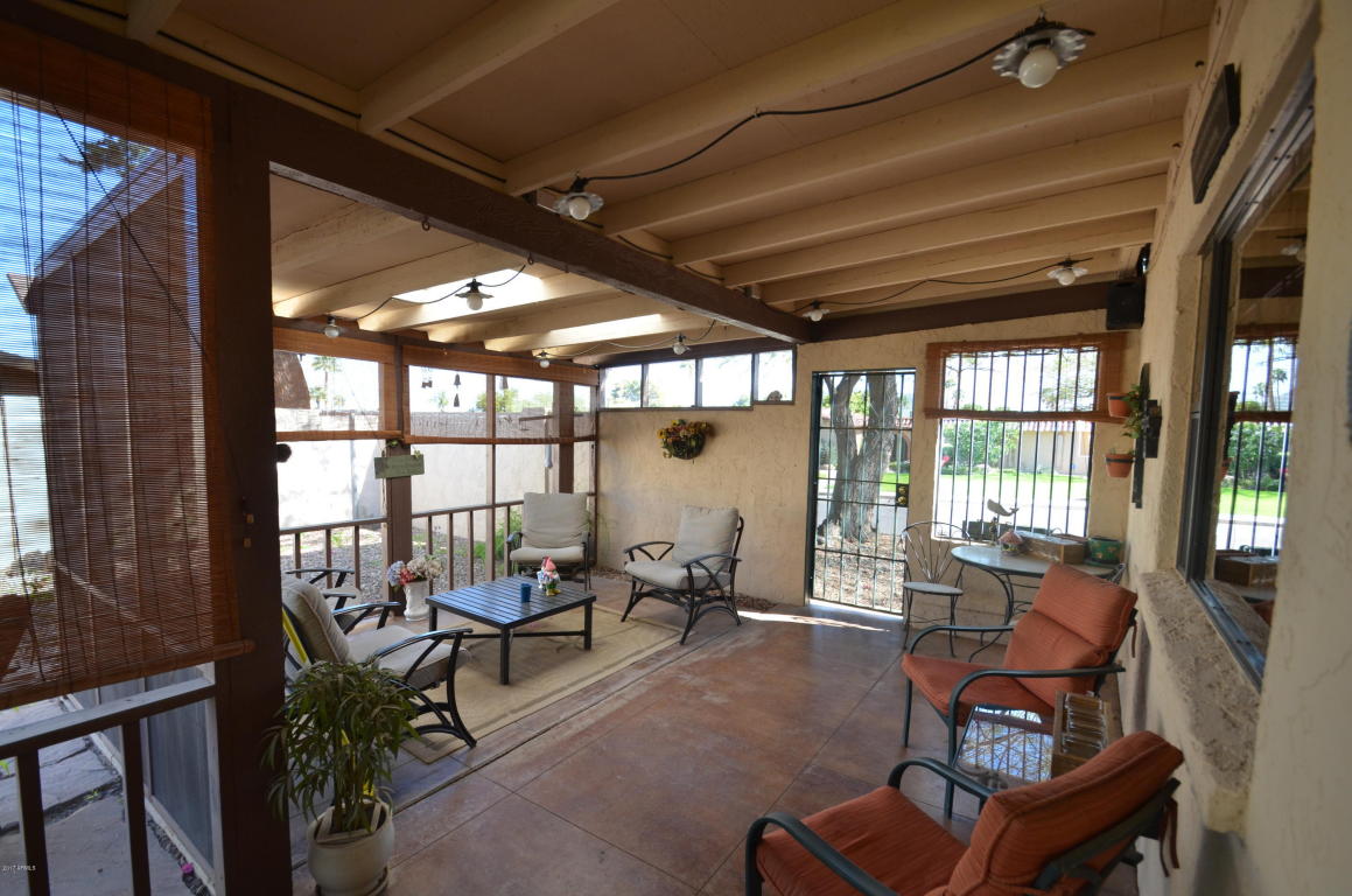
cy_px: 448
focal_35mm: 15
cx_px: 676
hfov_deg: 100.5
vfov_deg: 77.1
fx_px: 562
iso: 400
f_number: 5
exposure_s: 1/100
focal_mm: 10
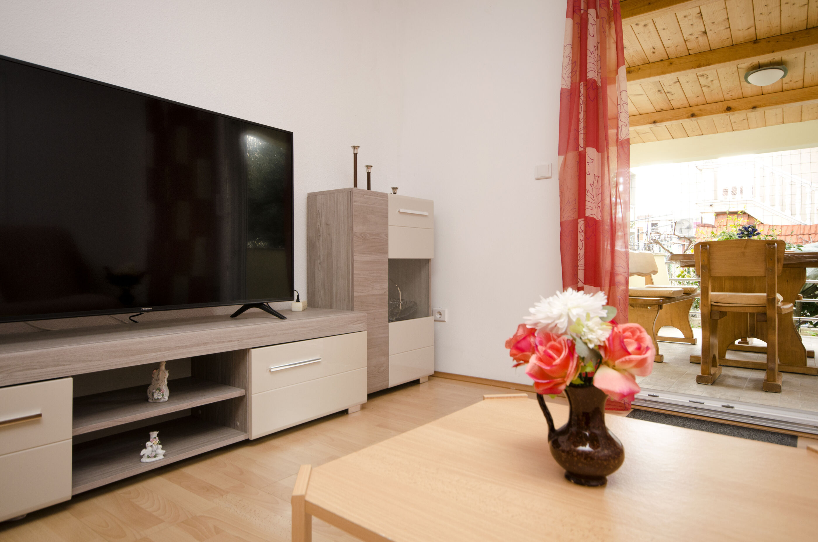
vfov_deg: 55.9
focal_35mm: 22
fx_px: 510
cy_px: 271
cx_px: 409
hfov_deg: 77.4
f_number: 7.1
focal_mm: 15
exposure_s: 1/30
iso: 100
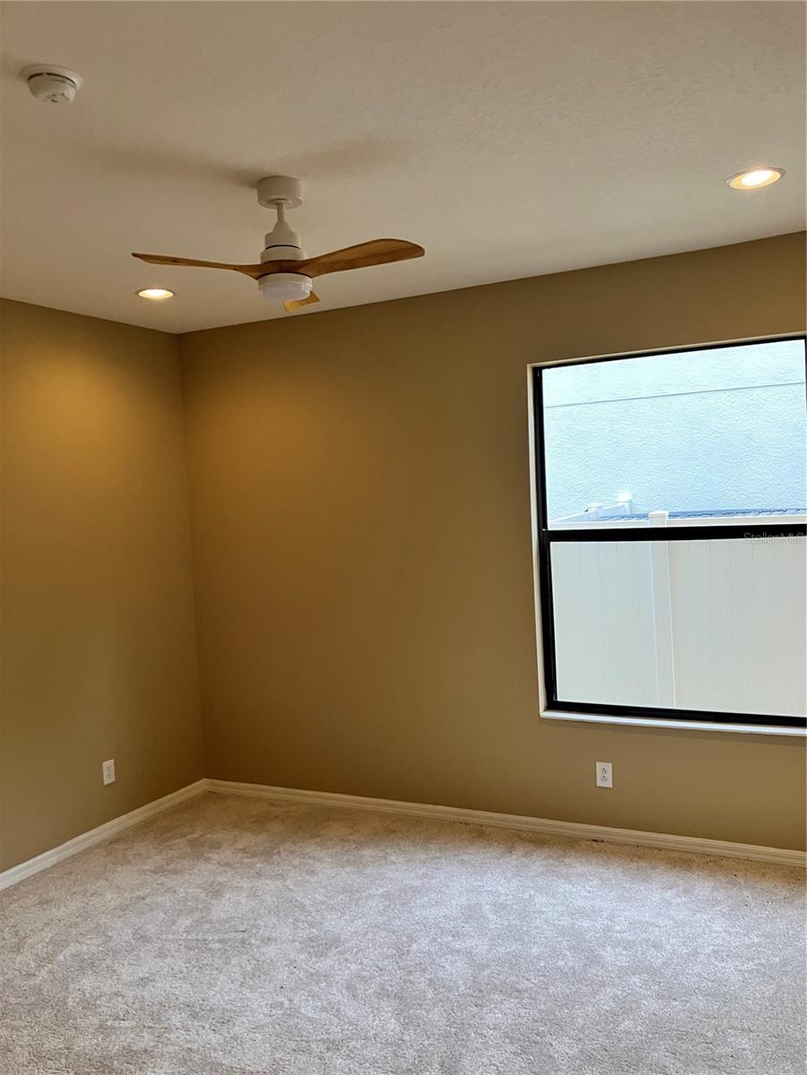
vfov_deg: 63.4
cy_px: 538
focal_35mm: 28
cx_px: 404
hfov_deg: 49.7
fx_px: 870
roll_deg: +2.4
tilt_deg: -1.9
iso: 80
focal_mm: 3.99
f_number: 1.8
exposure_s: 1/60
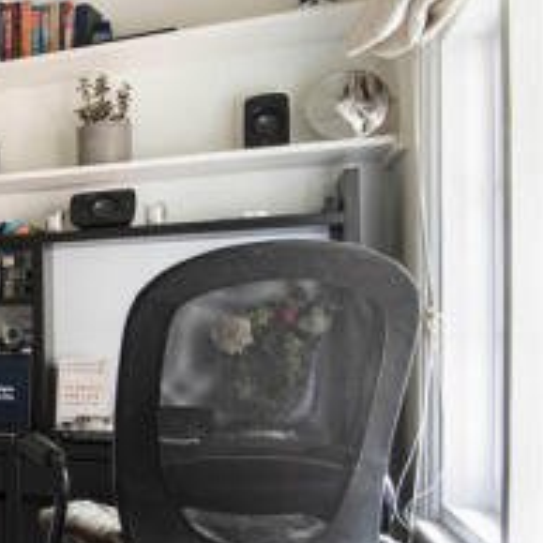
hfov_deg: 25.4
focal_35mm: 46
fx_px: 816
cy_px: 339
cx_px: -312
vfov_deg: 36.6
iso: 500
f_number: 8
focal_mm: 16
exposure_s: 1/6
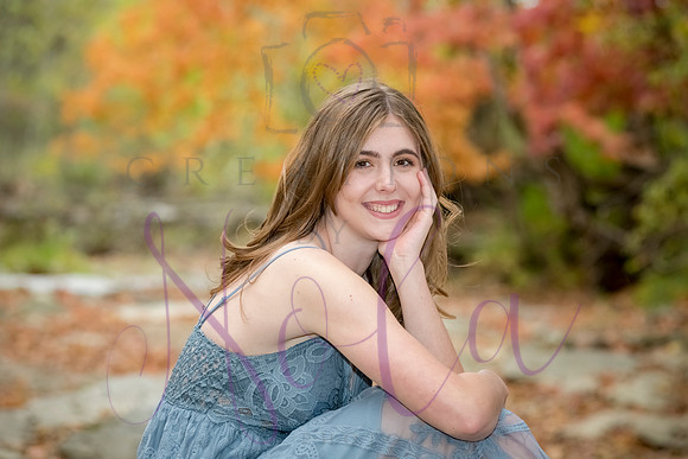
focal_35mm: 125
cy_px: 230
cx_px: 344
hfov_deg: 16.4
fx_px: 2389
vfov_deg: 11.0
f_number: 5.6
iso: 2000
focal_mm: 125
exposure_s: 1/250
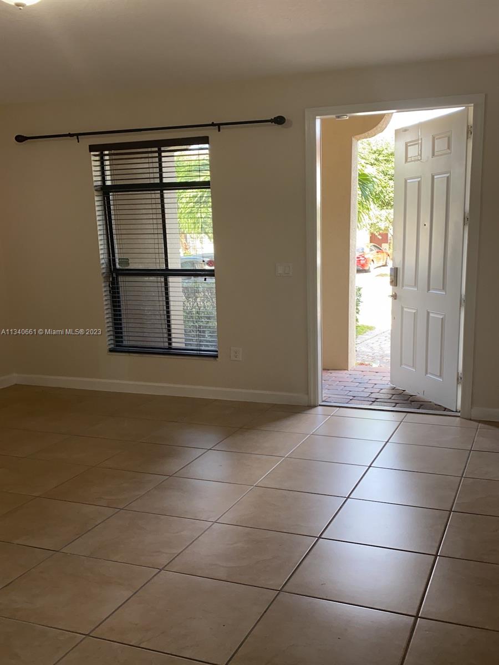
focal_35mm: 30
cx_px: 250
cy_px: 332
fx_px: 577
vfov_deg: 60.0
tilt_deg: -11.8
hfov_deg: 46.8
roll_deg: +2.0
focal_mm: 4.25
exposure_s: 1/60
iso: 32
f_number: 1.8
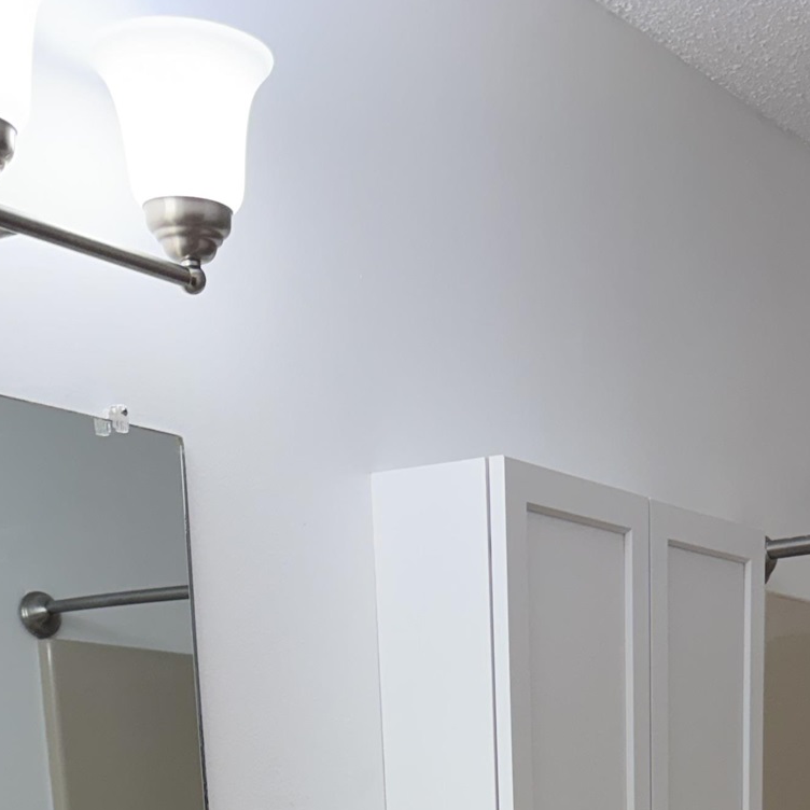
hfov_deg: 26.1
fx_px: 1721
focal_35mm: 65
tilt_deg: -12.8
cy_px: 1204
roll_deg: +1.2
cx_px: 624
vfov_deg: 22.1
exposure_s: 1/130
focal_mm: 6.76
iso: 125
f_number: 1.78
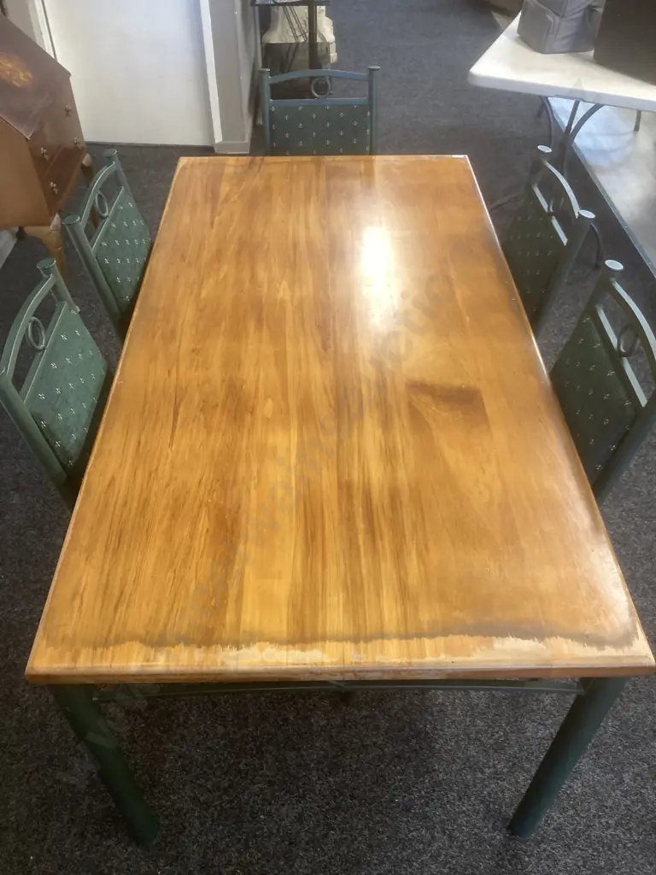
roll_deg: -0.6
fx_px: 707
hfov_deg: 49.7
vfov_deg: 63.4
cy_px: 438
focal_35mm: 28
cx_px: 328
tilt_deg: -43.2
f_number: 1.8
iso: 200
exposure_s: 1/50
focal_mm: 3.99
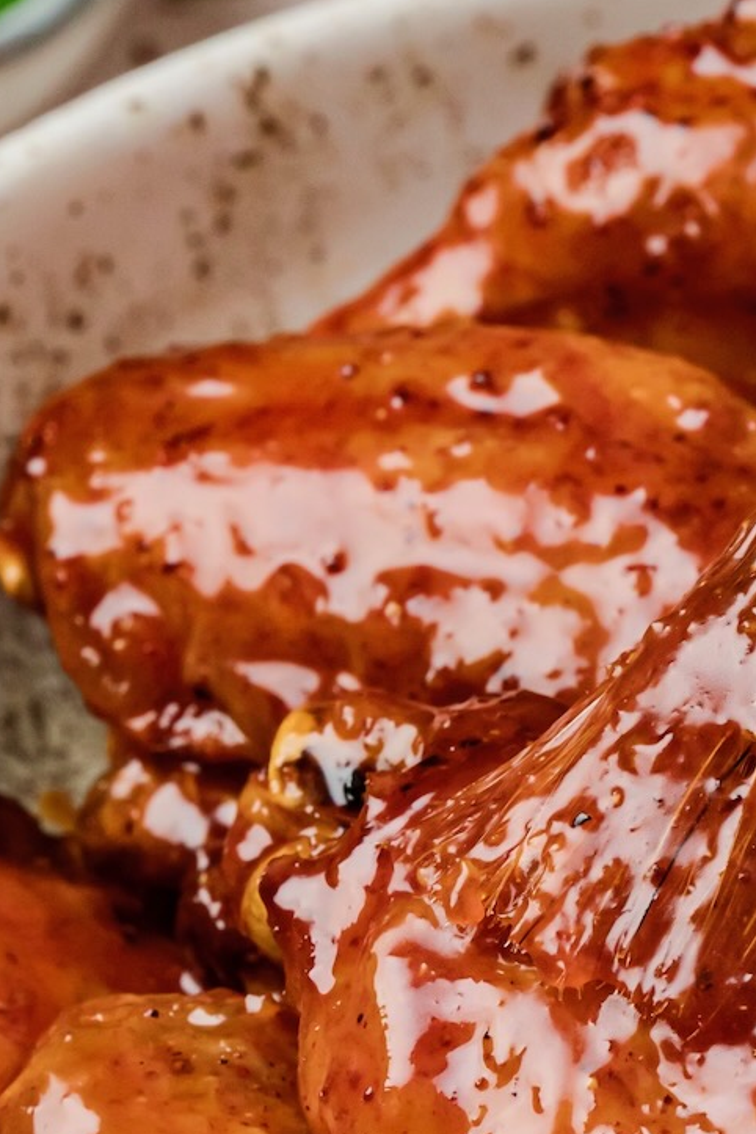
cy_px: 798
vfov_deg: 6.1
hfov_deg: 4.1
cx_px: 571
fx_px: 10583
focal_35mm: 336
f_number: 8
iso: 800
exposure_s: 1/320
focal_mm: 90
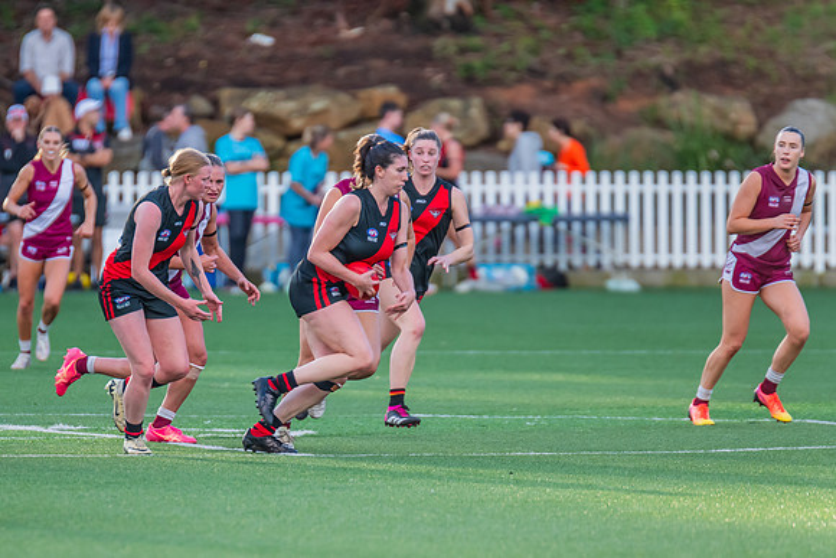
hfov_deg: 3.2
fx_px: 14875
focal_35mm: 640
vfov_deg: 2.1
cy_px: 345
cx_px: 287
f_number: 4
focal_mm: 420
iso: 800
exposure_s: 1/800
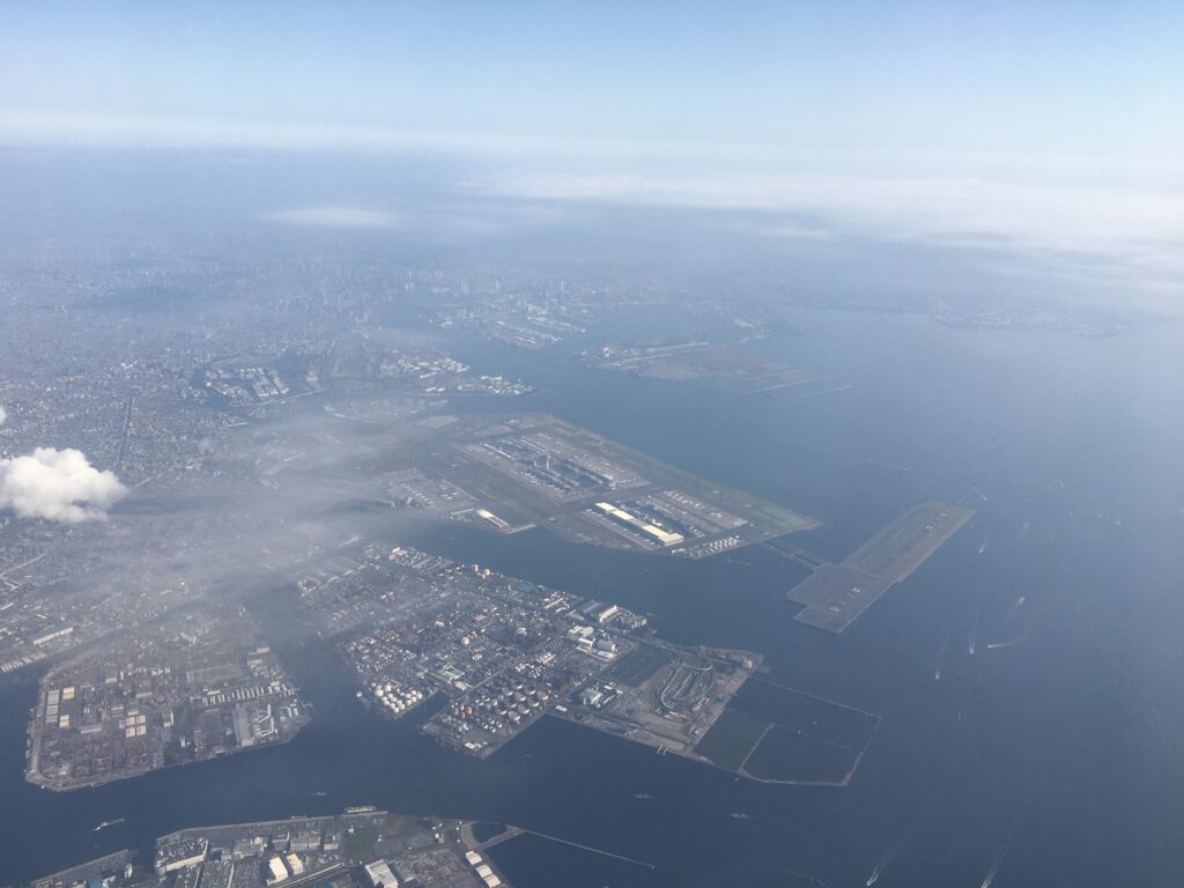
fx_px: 992
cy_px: 444
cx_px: 592
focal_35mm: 29
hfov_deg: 61.7
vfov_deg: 48.2
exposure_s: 1/1923
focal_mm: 4.15
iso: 25
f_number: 2.2
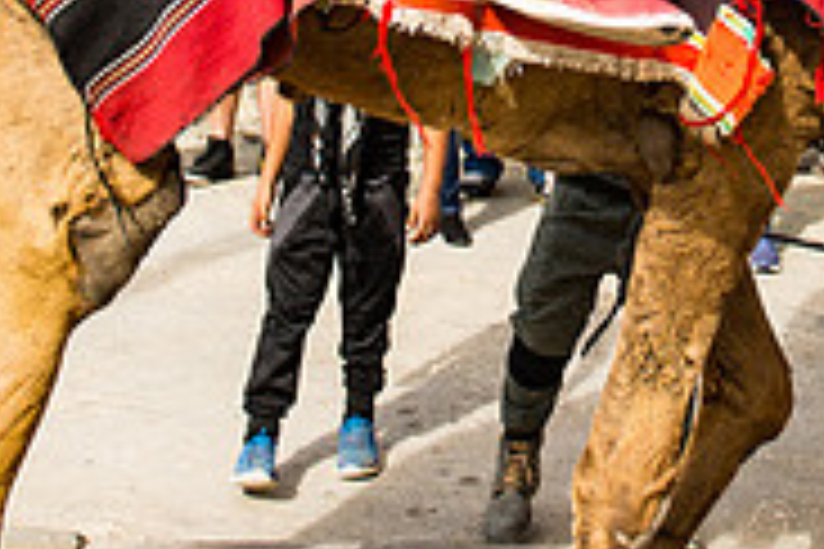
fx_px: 1739
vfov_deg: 16.7
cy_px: -214
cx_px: 648
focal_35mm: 76
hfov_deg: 26.2
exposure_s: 1/3200
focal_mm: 24
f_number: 2.8
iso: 200
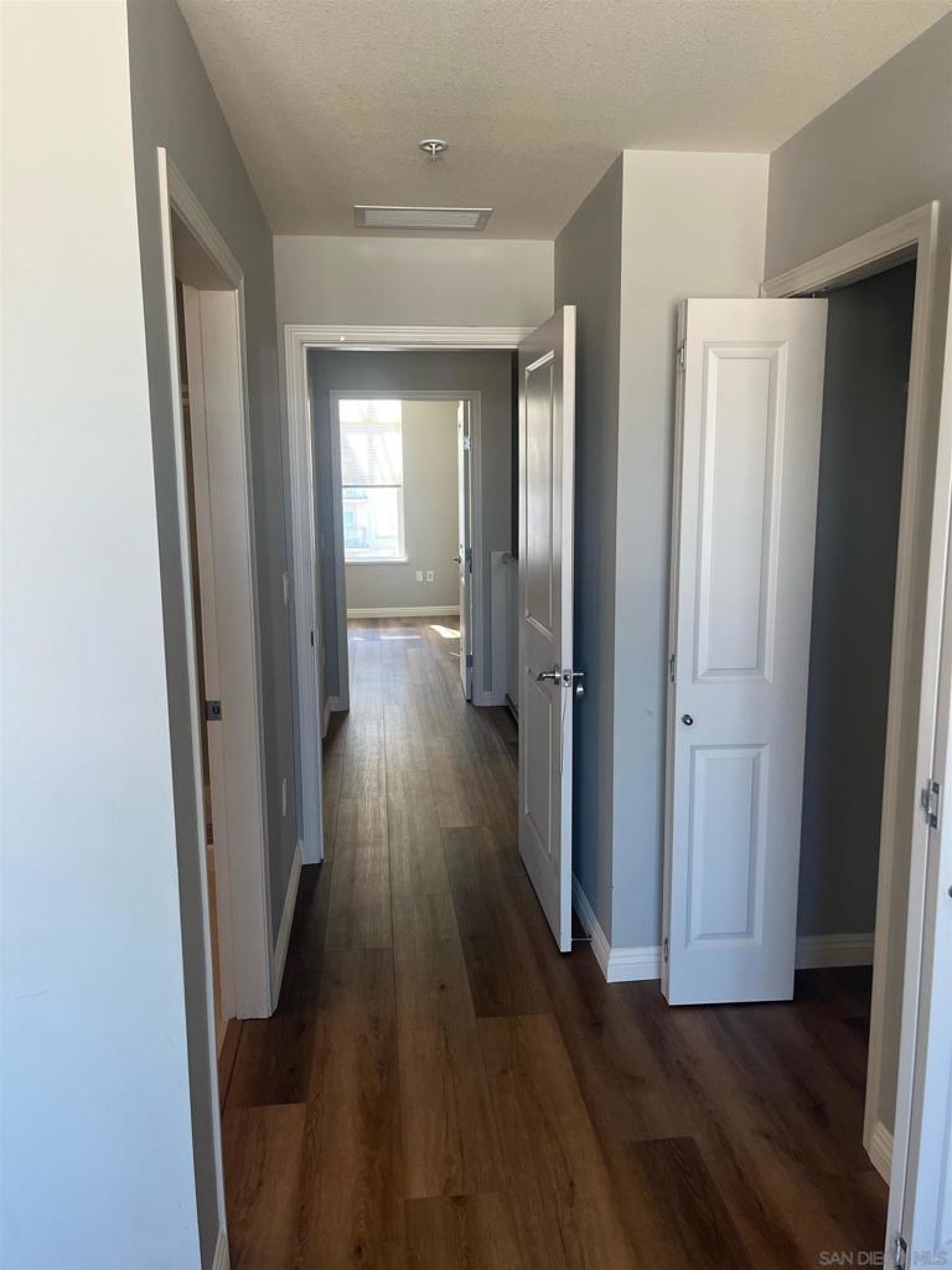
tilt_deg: -9.5
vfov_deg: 67.3
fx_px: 953
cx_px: 476
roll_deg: +0.6
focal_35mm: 26
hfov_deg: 53.1
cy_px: 635
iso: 100
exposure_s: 1/122
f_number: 1.6
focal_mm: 5.1
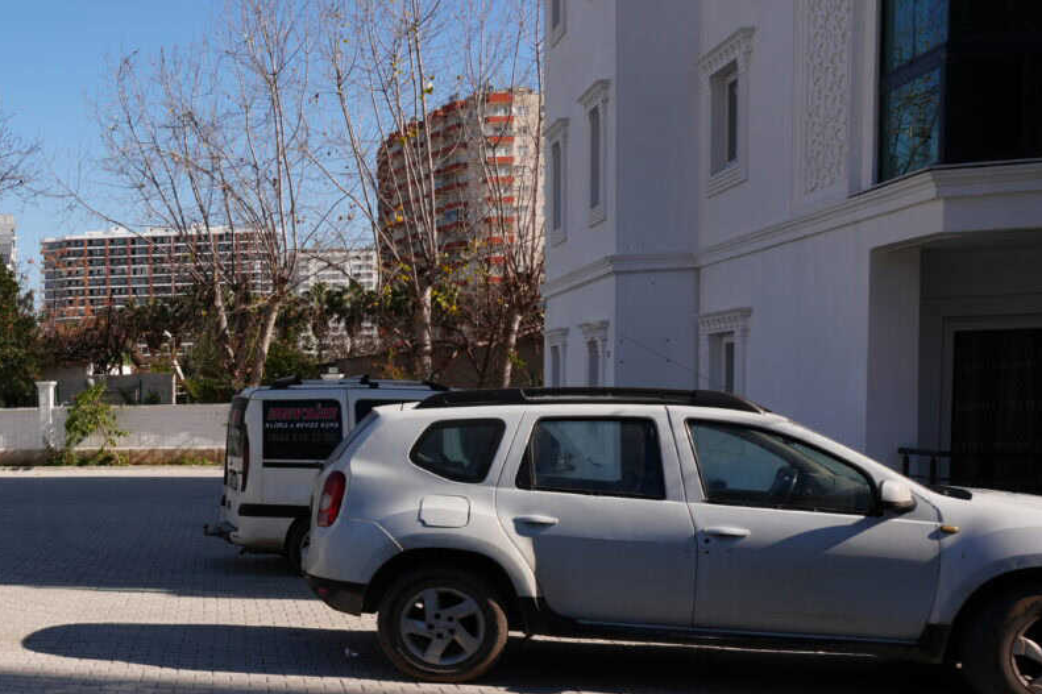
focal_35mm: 44
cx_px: -219
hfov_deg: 35.0
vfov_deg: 30.1
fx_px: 1273
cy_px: 509
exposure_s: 1/160
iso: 100
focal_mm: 17
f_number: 10
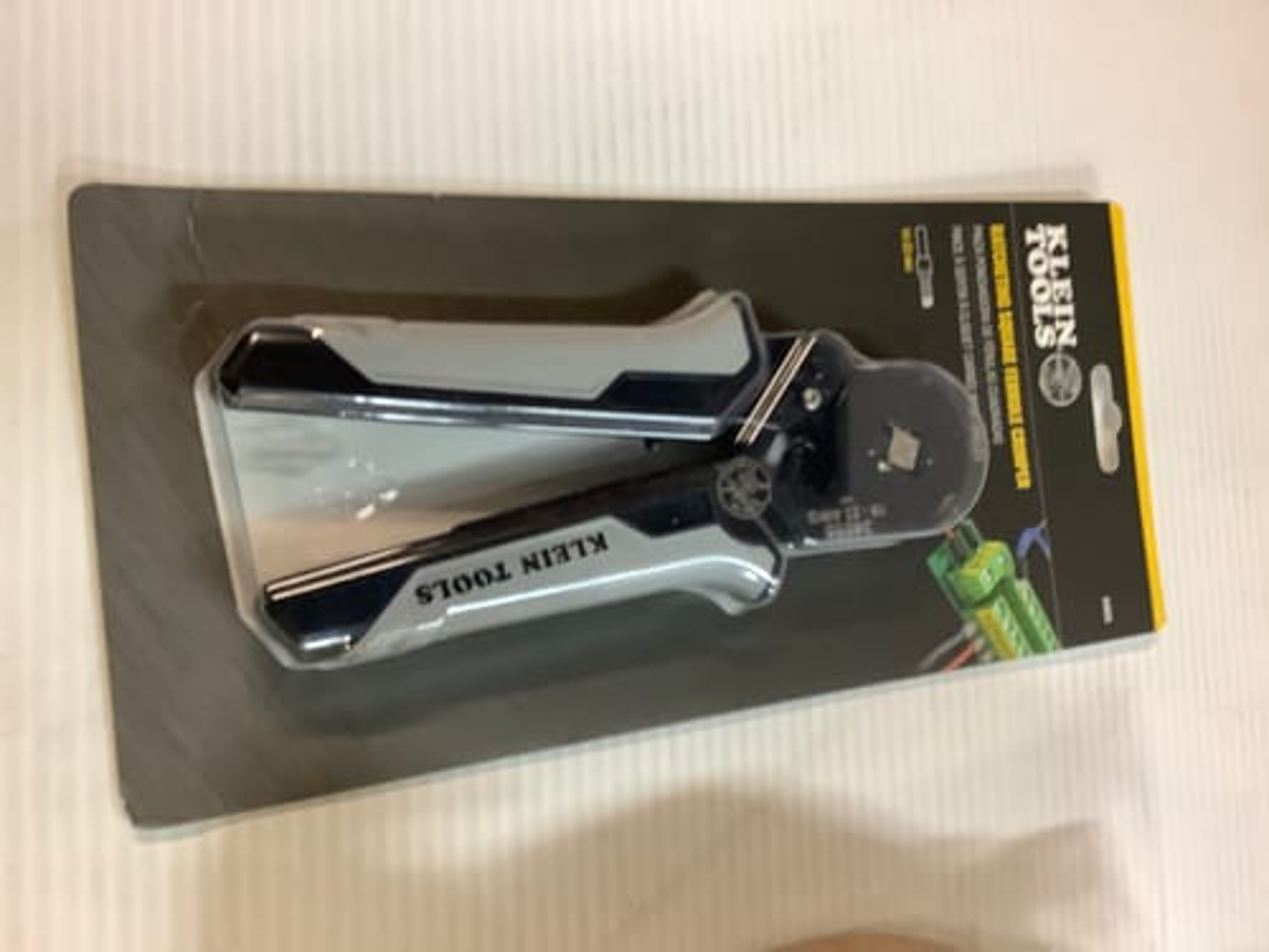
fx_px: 1136
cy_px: 476
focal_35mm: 31
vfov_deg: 45.4
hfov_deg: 58.4
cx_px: 634
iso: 250
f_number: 2.4
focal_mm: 3.3
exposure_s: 1/50
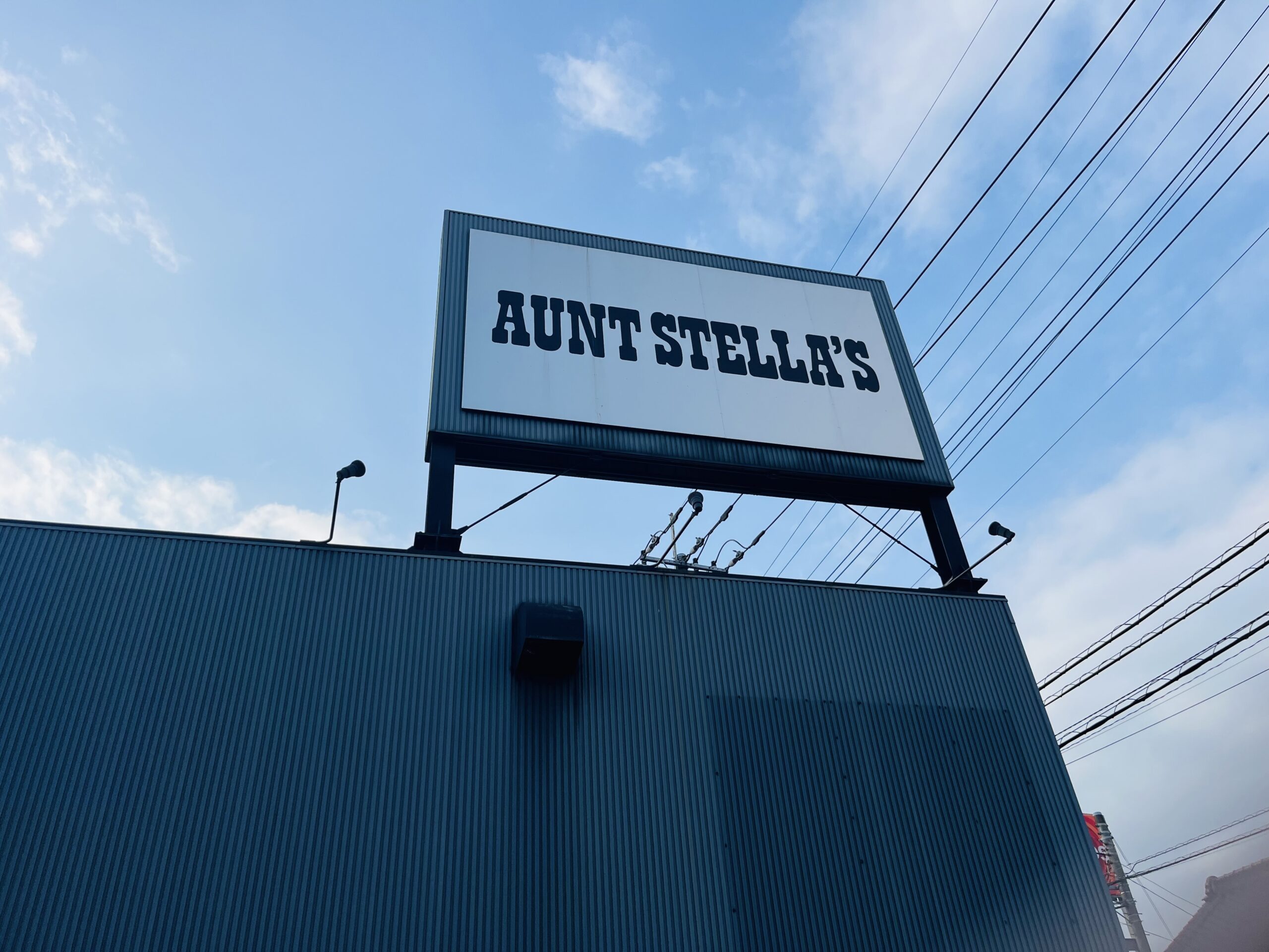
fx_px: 953
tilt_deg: +38.4
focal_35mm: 26
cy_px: 476
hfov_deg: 67.3
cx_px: 634
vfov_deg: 53.1
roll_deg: +6.5
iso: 50
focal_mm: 5.1
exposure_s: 1/3049
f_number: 1.6
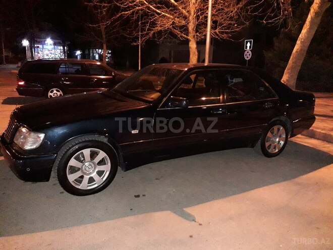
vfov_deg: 51.4
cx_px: 166
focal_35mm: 27
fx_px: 260
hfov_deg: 65.3
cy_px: 125
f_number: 1.9
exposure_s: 1/20
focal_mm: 3.6
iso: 800
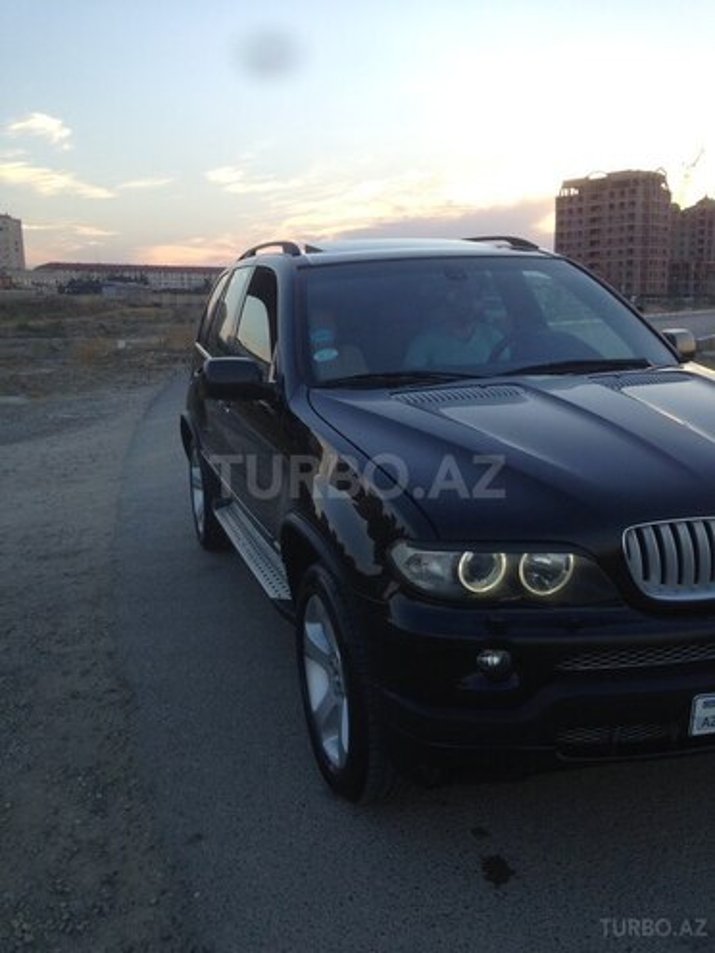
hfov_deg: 42.9
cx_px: 358
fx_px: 909
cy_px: 476
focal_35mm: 33
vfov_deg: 55.4
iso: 50
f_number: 2.4
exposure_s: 1/167
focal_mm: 4.12
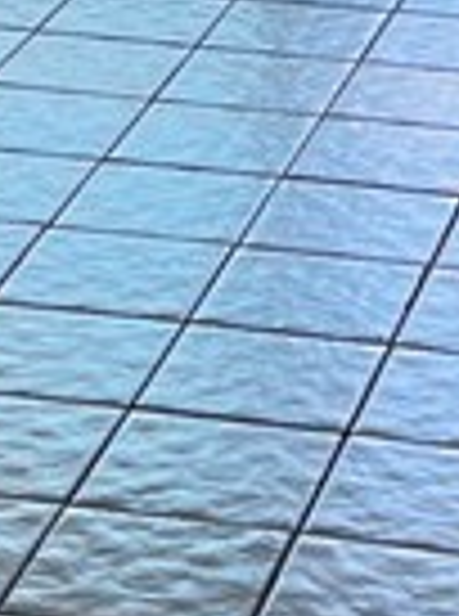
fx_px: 3464
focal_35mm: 195
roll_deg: -2.7
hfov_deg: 7.6
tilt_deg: -4.6
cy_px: -796
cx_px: 436
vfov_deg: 9.2
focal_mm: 5.7
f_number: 1.5
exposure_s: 1/142
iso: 64
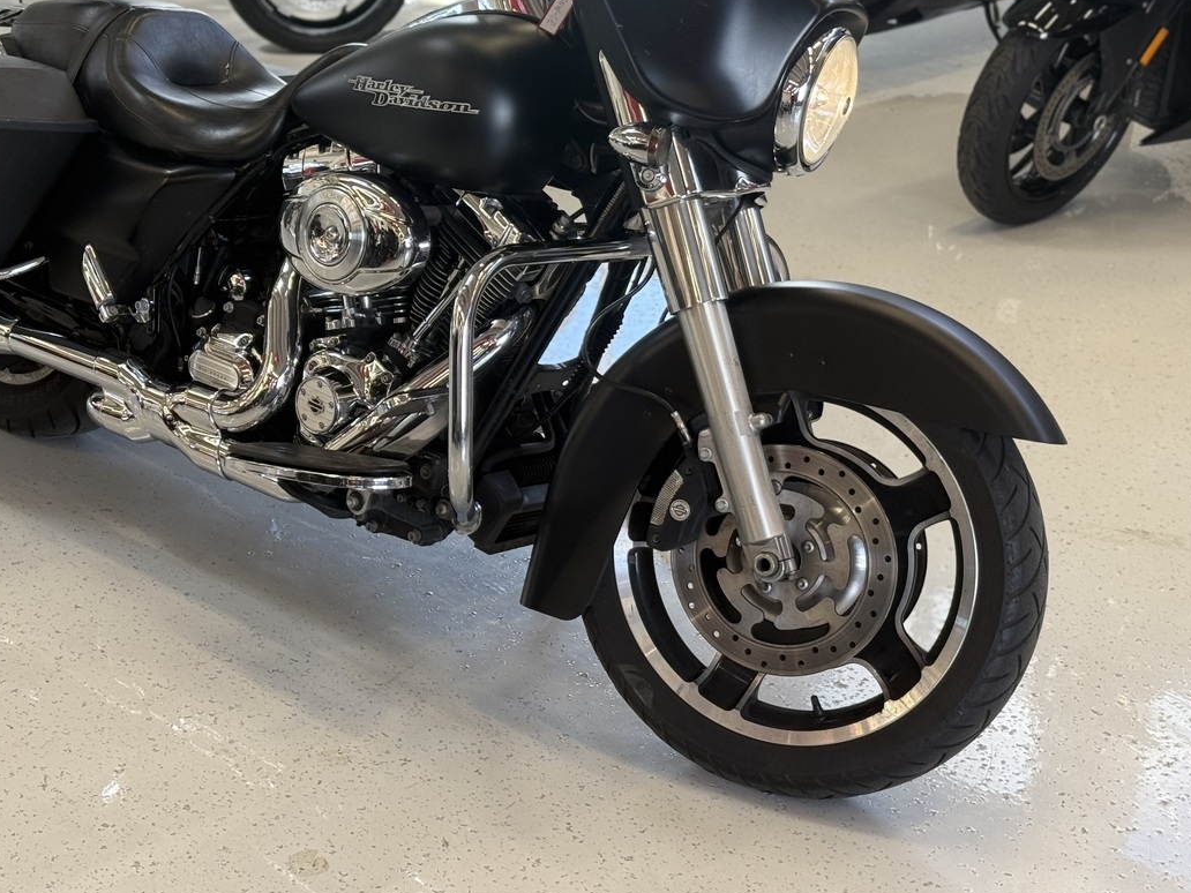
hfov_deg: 28.8
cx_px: 412
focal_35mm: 67
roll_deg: -1.3
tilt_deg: -19.6
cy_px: 277
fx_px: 2305
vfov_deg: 21.8
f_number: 1.78
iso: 80
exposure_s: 1/100
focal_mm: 6.76
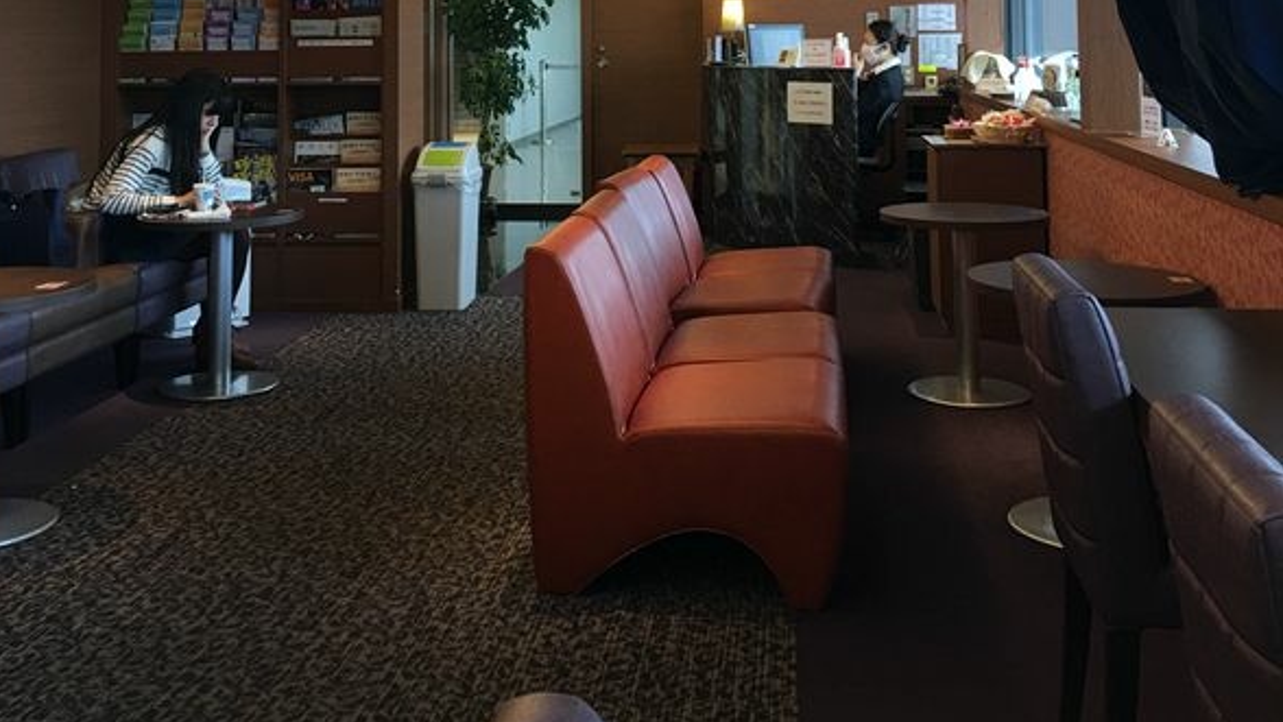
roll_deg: -0.3
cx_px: 631
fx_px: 1463
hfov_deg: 47.3
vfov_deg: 26.0
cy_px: -37
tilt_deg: +4.3
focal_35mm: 43
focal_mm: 4.15
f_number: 2.2
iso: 25
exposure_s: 1/15
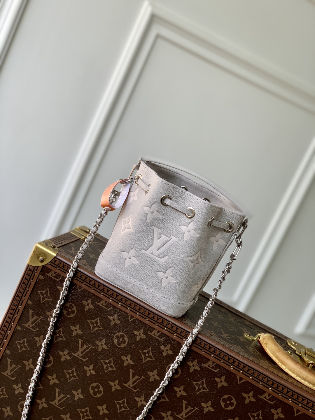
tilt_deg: -10.6
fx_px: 631
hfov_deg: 28.0
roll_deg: -25.1
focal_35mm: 52
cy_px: 210
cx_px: 158
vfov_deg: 36.8
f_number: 2.4
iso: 16
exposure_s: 1/122
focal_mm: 6
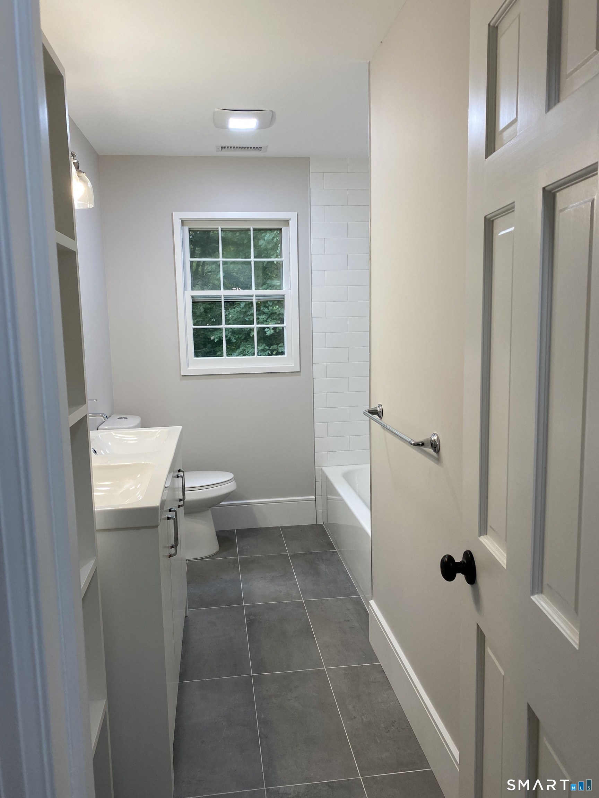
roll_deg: +1.4
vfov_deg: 67.3
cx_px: 300
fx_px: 600
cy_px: 399
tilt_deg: -7.7
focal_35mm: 26
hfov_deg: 53.1
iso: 80
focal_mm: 4.25
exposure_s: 1/120
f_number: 1.8
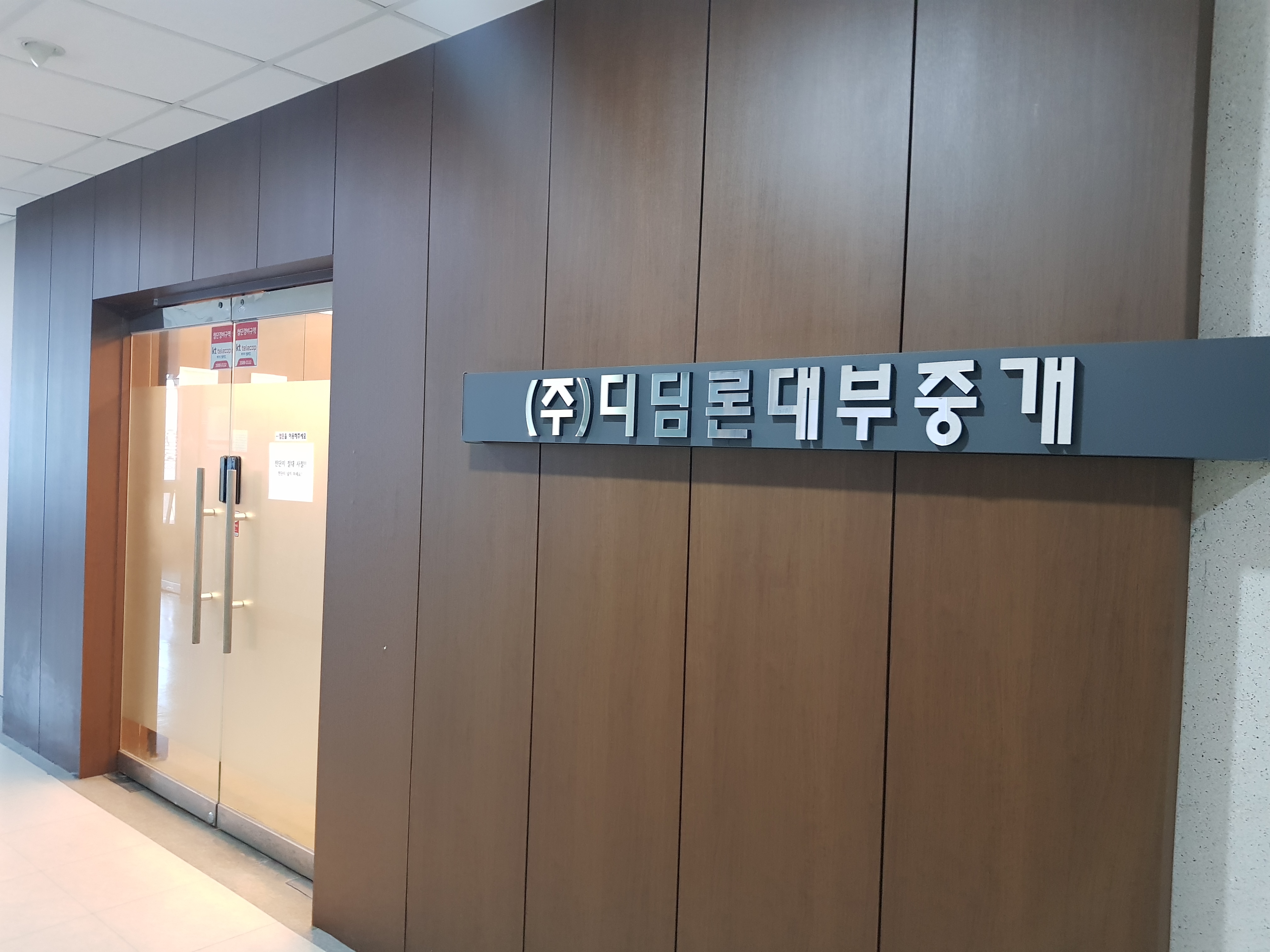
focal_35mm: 26
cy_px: 476
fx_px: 954
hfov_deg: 67.3
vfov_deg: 53.1
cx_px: 635
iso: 200
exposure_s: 1/15
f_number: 1.7
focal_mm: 4.2
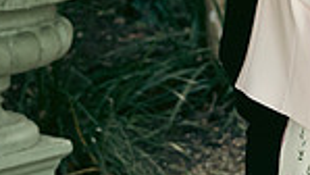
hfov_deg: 7.7
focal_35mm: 269
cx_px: 572
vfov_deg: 4.5
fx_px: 2212
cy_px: -86
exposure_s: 1/200
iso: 400
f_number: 3.5
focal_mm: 44
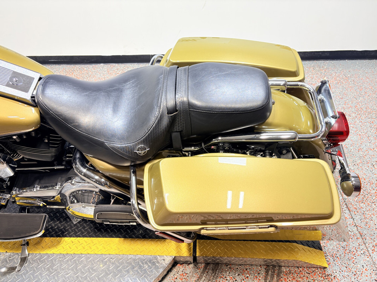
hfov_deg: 67.3
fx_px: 283
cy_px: 141
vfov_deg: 53.1
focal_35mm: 26
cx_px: 188
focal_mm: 5.96
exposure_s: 1/120
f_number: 1.6
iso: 64
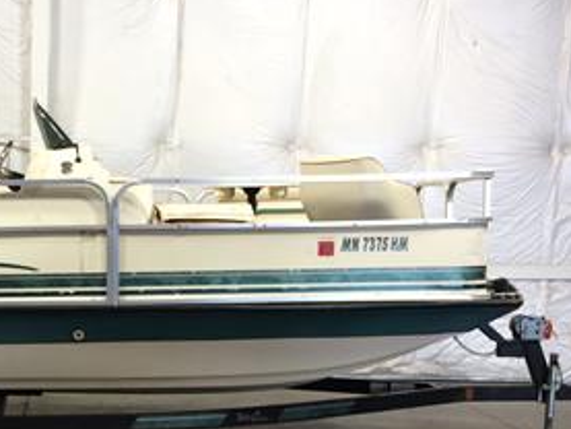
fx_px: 1106
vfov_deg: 21.8
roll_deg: +0.8
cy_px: 318
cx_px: 54
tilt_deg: -5.7
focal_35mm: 67
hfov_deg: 27.9
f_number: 2.2
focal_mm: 4.15
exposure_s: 1/30
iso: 50
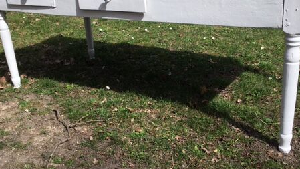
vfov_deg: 26.5
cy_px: 75
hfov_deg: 45.4
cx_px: 166
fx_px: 358
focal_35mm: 45
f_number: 2.2
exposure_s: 1/1538
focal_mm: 4.15
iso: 25
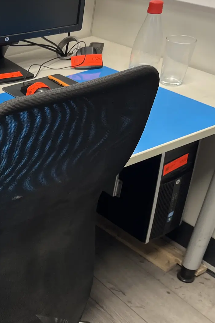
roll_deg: +3.2
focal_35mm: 49
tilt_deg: -34.8
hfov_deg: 24.5
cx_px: -52
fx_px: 439
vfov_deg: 39.9
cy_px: 216
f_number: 1.6
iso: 125
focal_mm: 5.1
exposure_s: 1/100
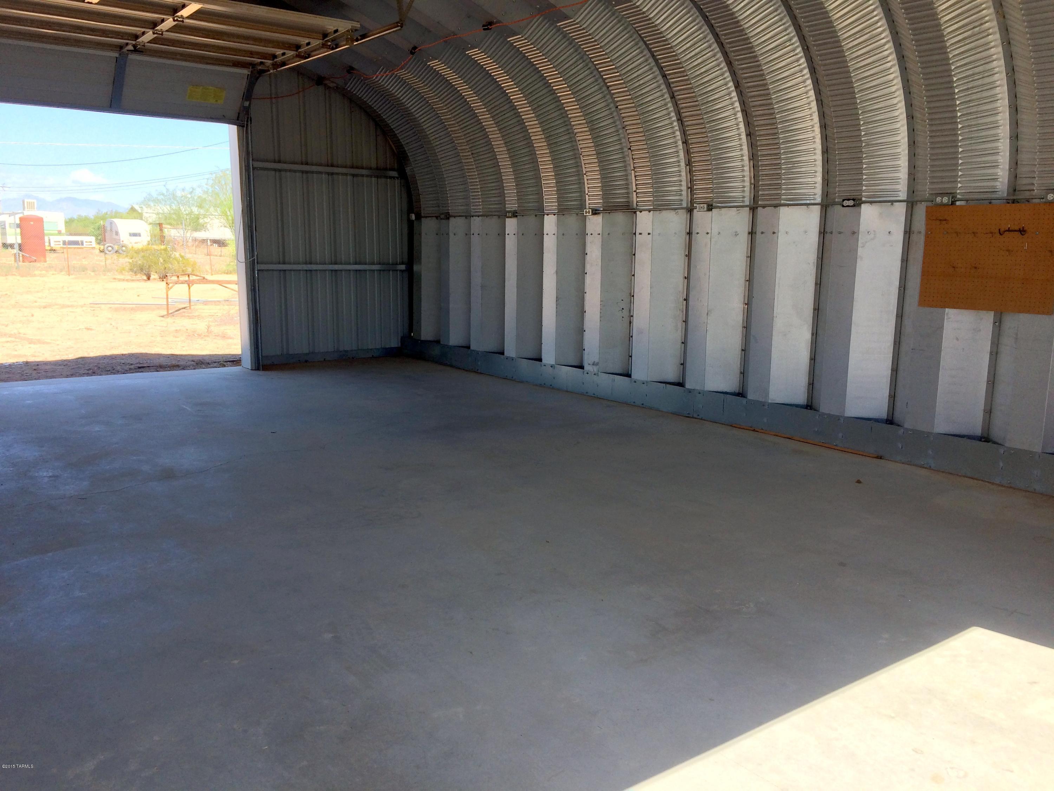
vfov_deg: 48.2
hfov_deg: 61.7
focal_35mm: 29
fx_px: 883
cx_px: 527
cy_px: 396
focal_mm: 4.15
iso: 32
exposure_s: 1/631
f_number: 2.2
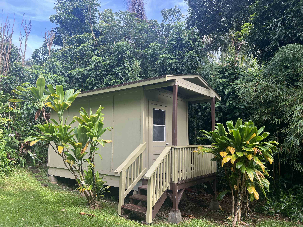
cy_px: 114
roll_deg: -1.2
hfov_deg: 67.3
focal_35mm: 26
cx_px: 152
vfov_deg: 53.1
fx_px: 228
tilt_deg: +6.1
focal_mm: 5.7
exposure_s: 1/359
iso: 50
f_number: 1.5
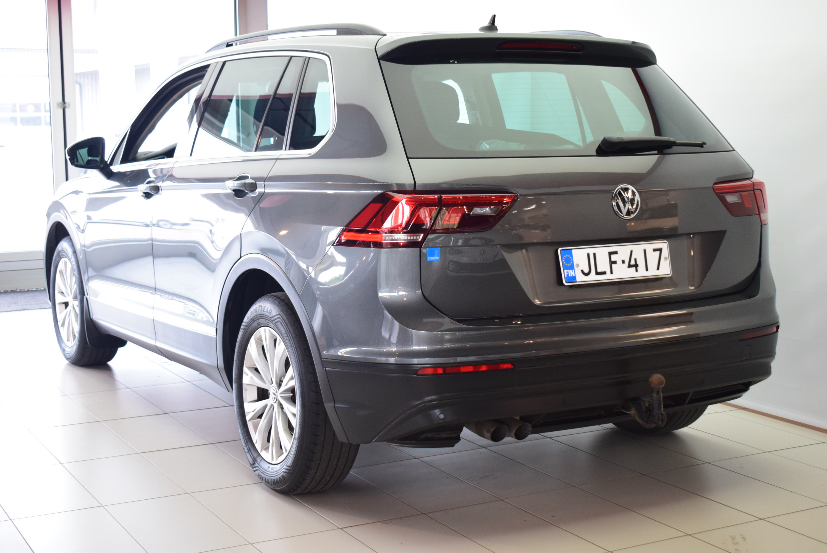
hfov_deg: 36.8
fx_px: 1241
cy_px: 276
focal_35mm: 54
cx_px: 414
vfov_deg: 25.1
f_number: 4.8
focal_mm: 36
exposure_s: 1/160
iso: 1600
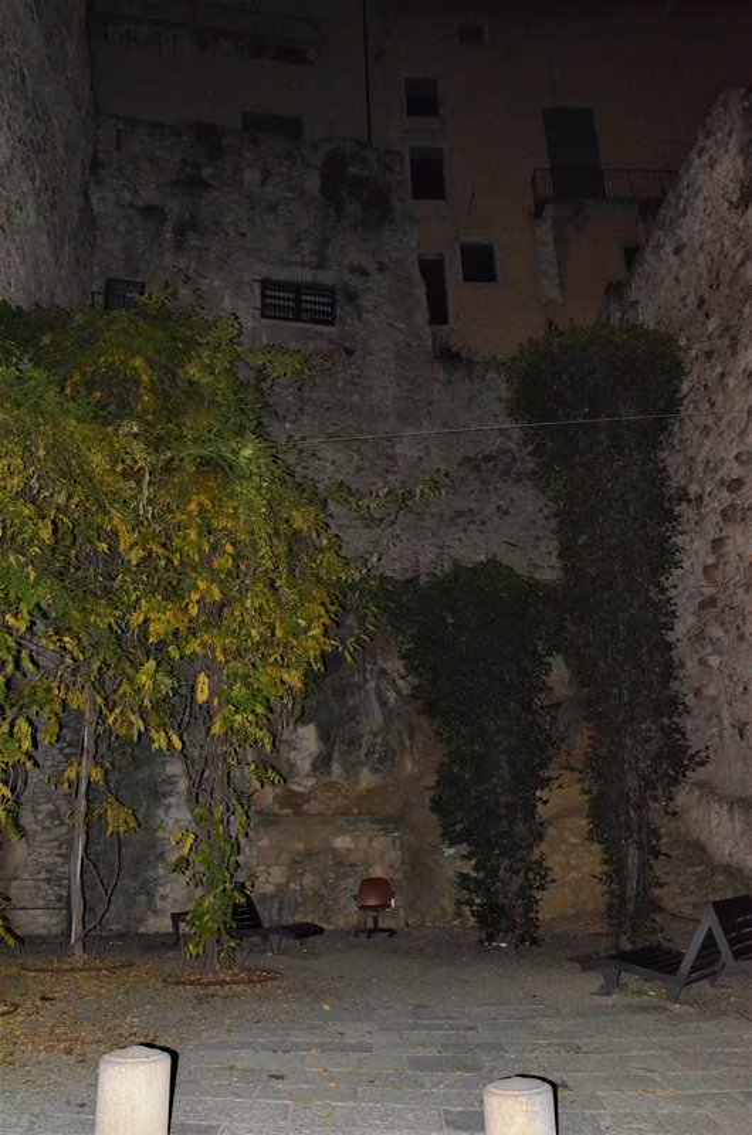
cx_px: 376
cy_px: 568
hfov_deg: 47.7
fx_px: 850
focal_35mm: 27
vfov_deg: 67.5
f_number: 8
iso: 6400
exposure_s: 1/60
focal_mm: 18
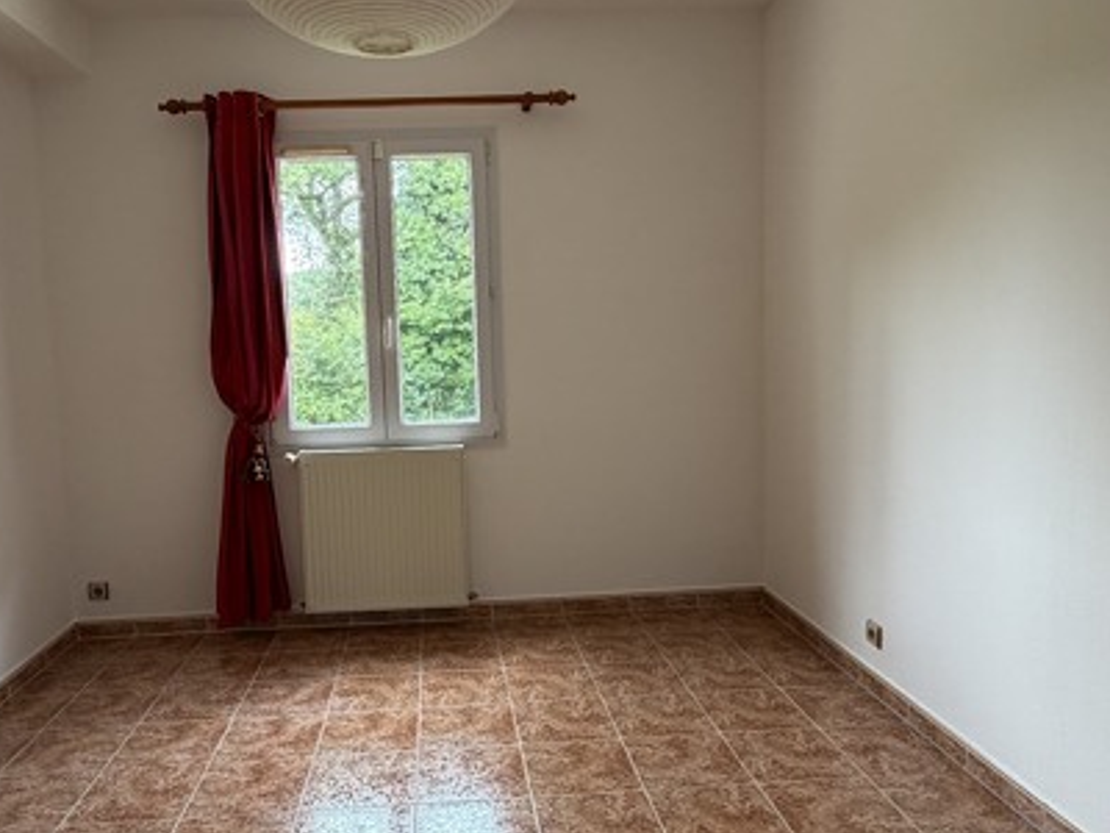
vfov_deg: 49.7
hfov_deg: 63.3
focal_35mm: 28
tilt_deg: -5.3
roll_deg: +2.2
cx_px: 491
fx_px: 898
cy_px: 428
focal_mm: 2.22
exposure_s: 1/121
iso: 160
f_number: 2.2
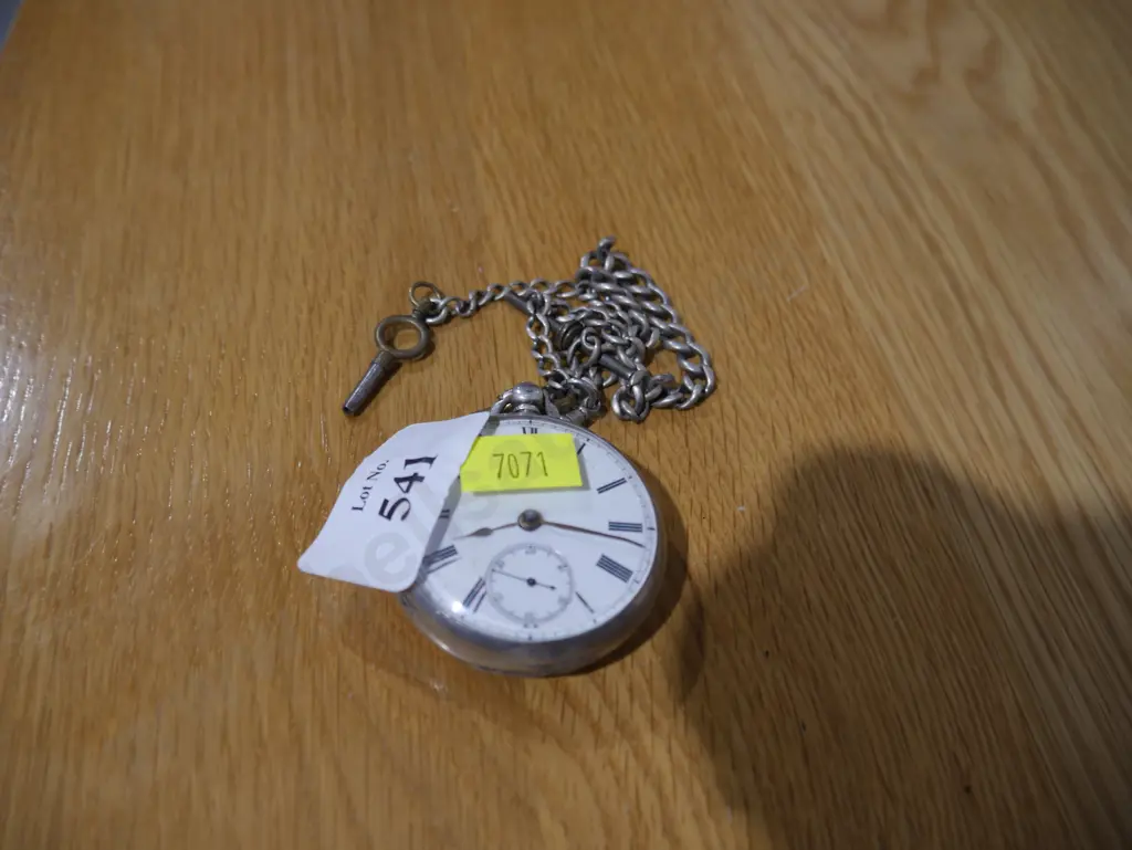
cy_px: 425
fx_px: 916
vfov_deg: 49.8
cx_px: 566
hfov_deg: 63.4
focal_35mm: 28
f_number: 3.5
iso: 200
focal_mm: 14
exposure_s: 1/60
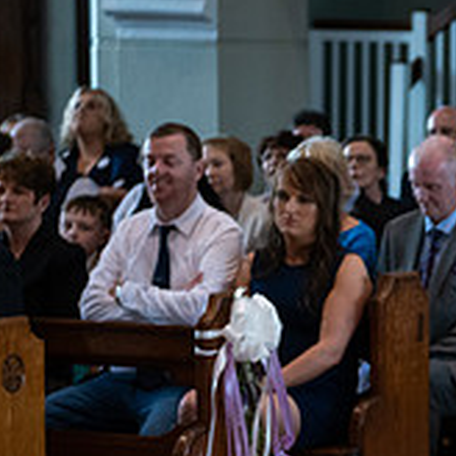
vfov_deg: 8.3
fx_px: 3130
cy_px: 391
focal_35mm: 210
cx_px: 698
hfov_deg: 8.2
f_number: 3.5
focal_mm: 70
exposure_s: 1/160
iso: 800
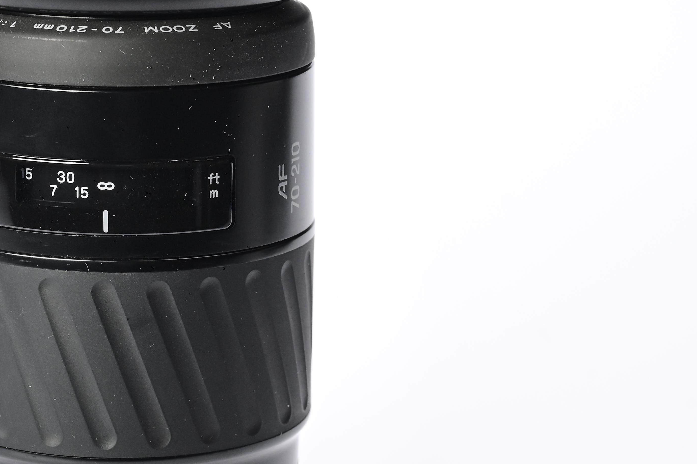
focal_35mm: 127
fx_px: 2457
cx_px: 115
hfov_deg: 16.0
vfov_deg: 10.8
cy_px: 198
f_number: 10
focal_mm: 58
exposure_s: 1/80
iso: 800
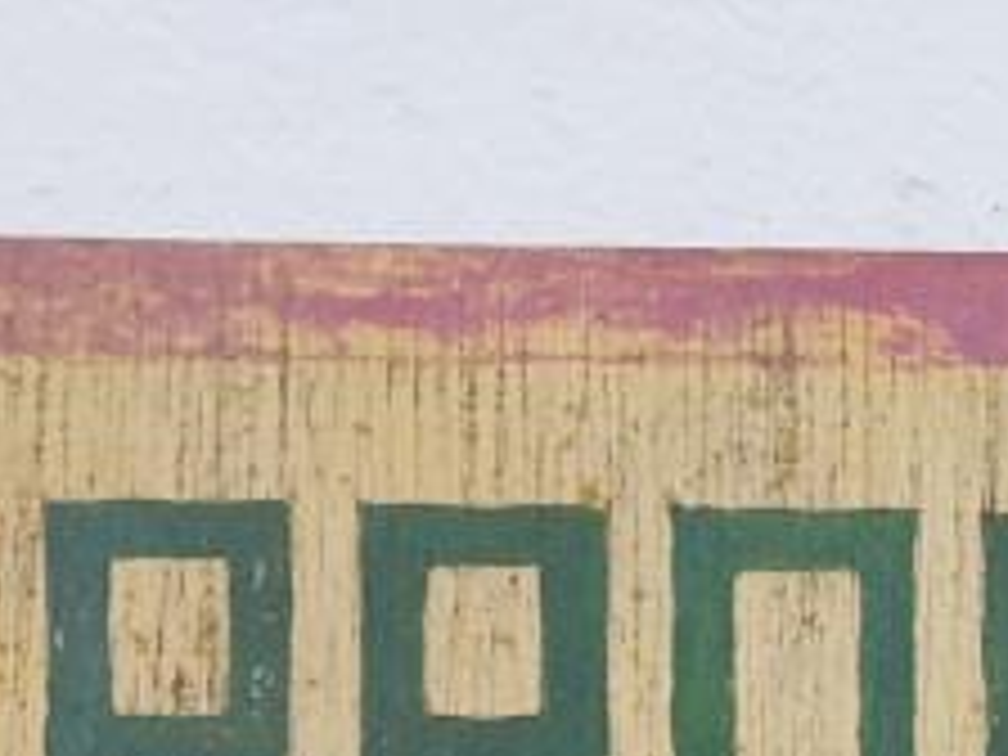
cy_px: 1580
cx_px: 1575
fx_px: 3465
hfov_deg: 15.1
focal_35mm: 119
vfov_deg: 11.1
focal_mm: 4.3
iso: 320
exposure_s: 1/33
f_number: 1.5
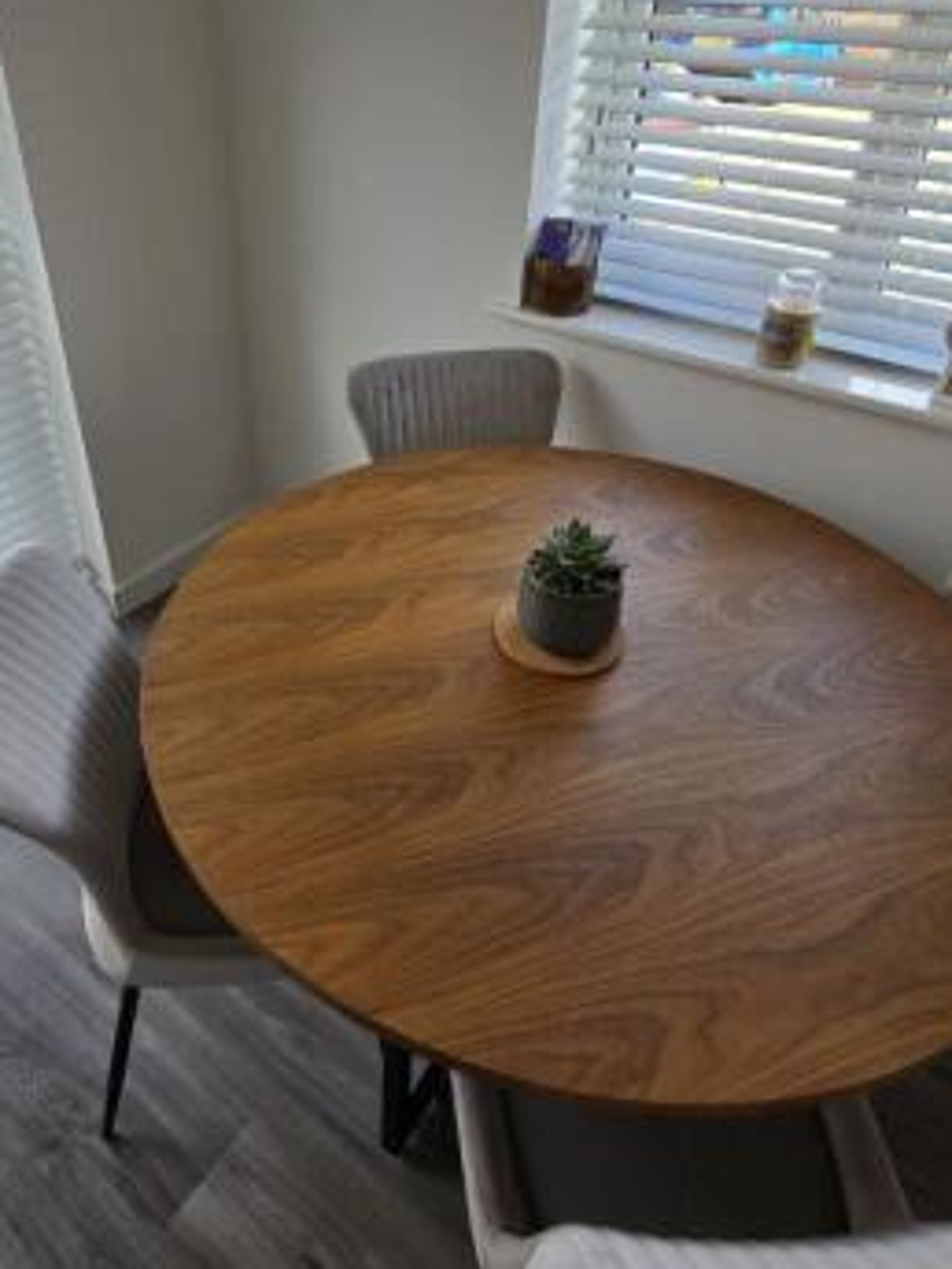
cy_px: 548
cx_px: 356
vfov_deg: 76.0
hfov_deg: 60.3
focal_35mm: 22
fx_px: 807
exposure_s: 1/214
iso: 50
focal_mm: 2.2
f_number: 2.2
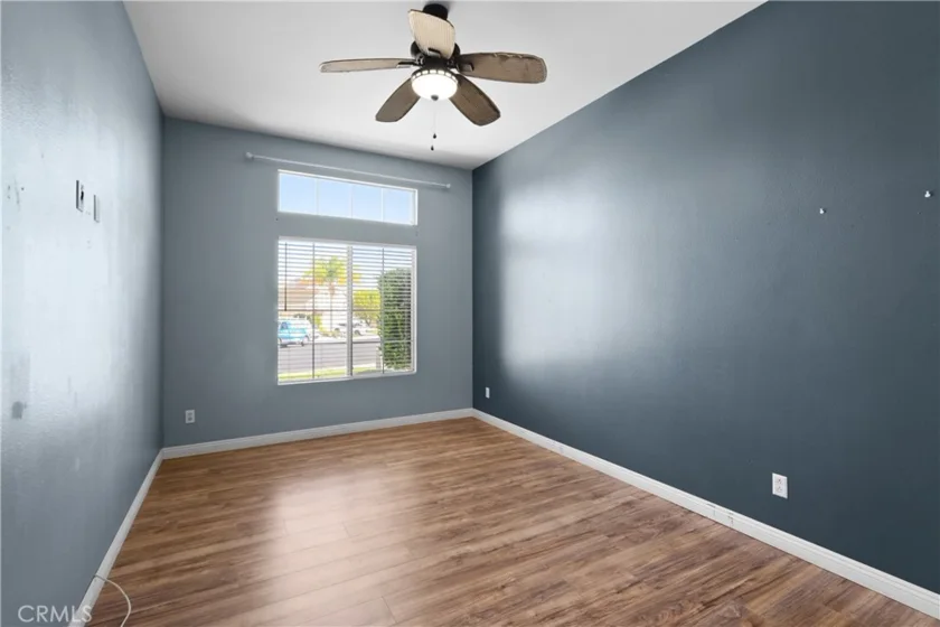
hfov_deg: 95.0
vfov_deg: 72.1
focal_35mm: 16
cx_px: 470
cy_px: 314
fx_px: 431
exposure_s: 1/15
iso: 1600
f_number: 8
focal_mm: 16.5
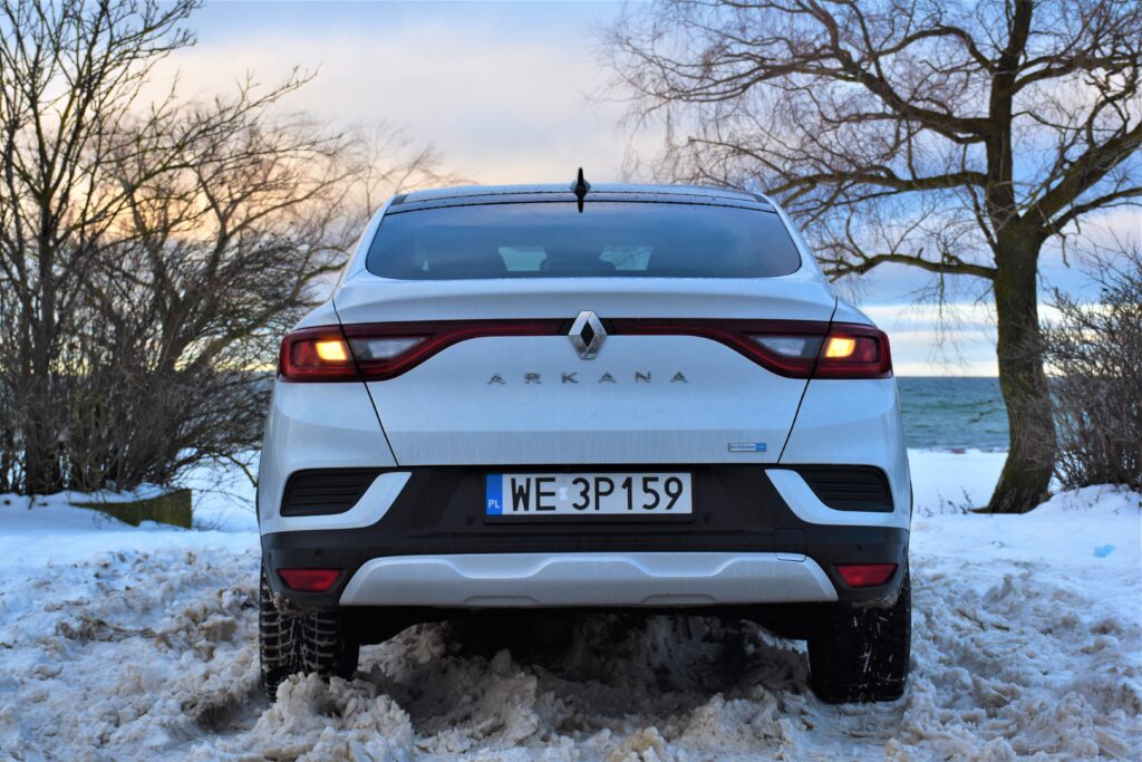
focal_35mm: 57
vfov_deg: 23.8
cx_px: 571
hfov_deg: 35.0
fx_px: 1808
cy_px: 381
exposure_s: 1/250
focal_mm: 38
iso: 220
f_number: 5.6
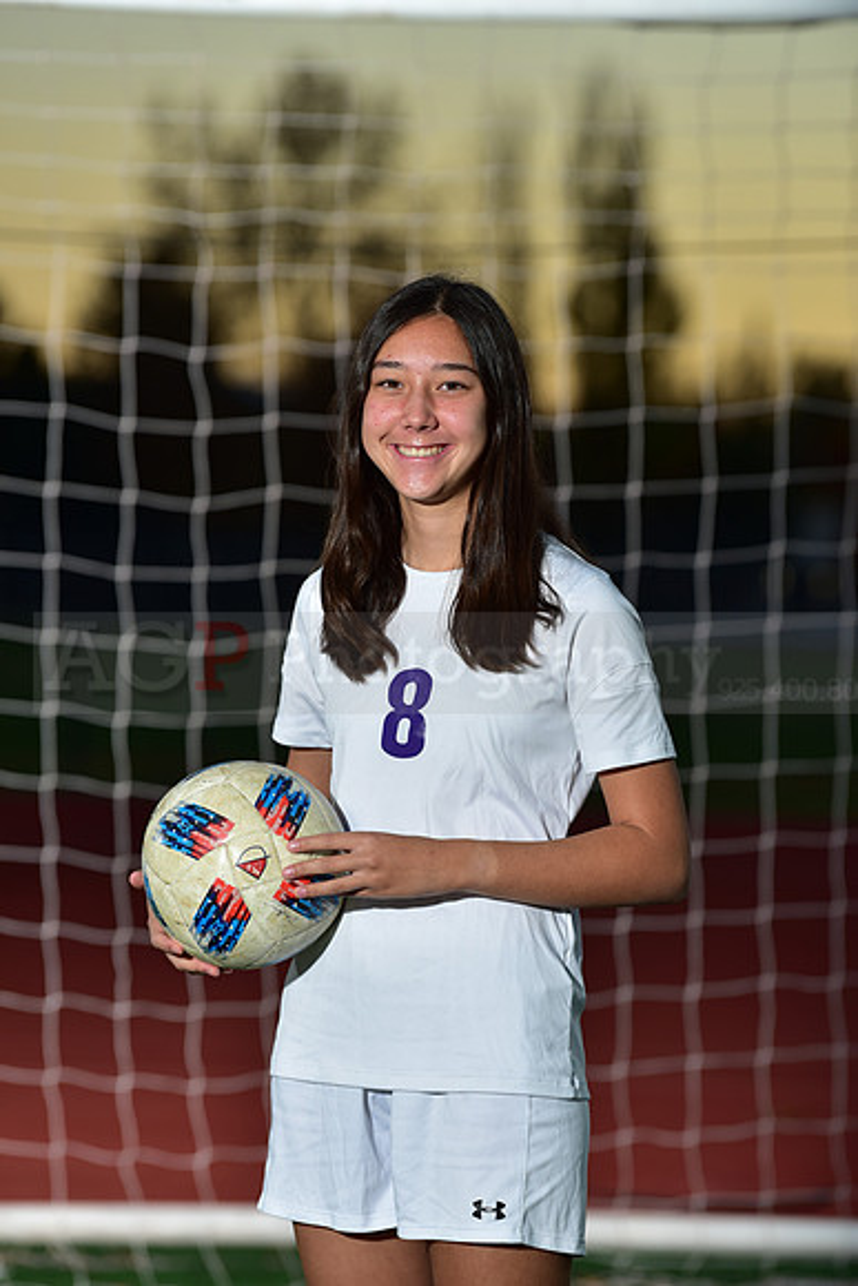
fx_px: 6609
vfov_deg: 11.1
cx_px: 429
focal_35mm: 185
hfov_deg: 7.4
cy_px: 643
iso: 250
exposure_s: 1/250
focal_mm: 185
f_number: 4.5
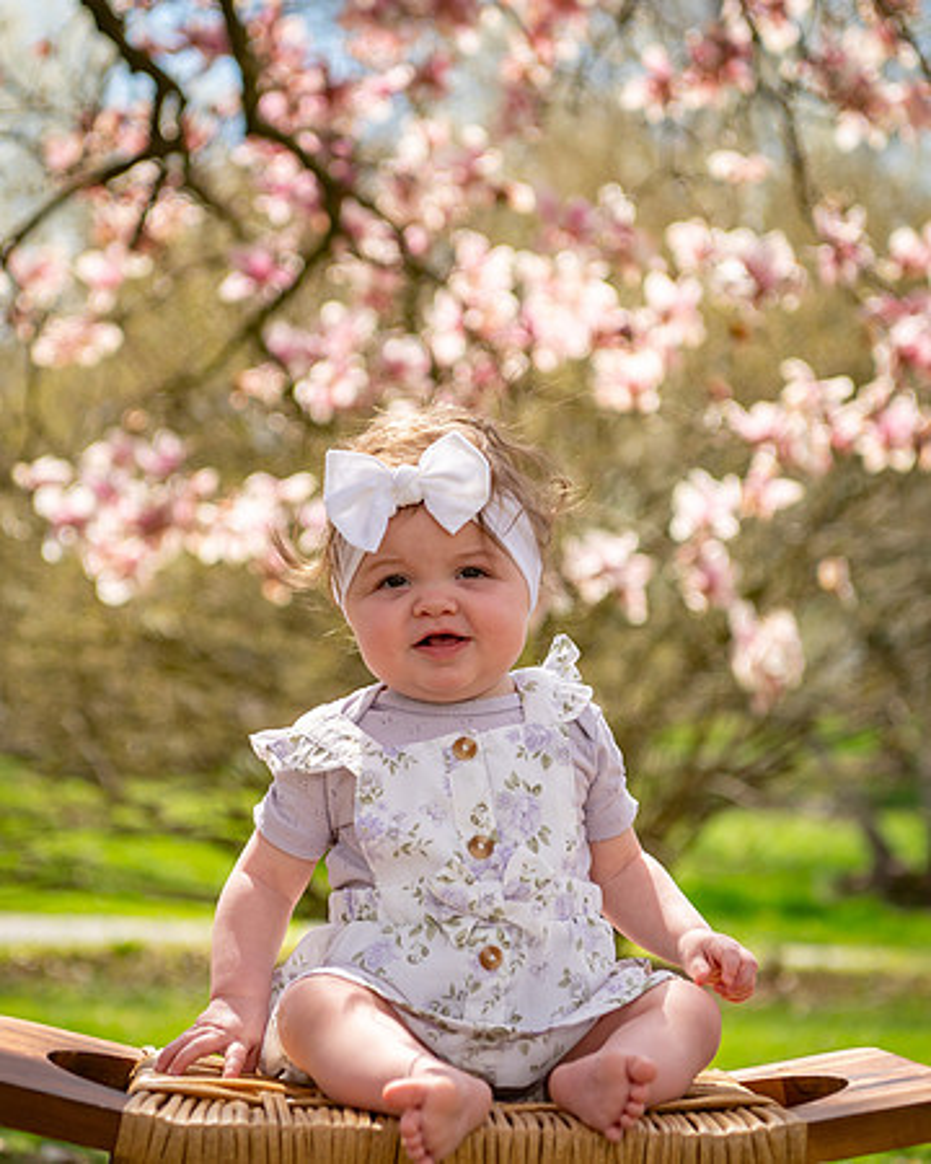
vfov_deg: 21.2
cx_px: 469
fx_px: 3115
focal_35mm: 90
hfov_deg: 17.0
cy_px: 561
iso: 400
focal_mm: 62
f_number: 3.5
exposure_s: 1/4000
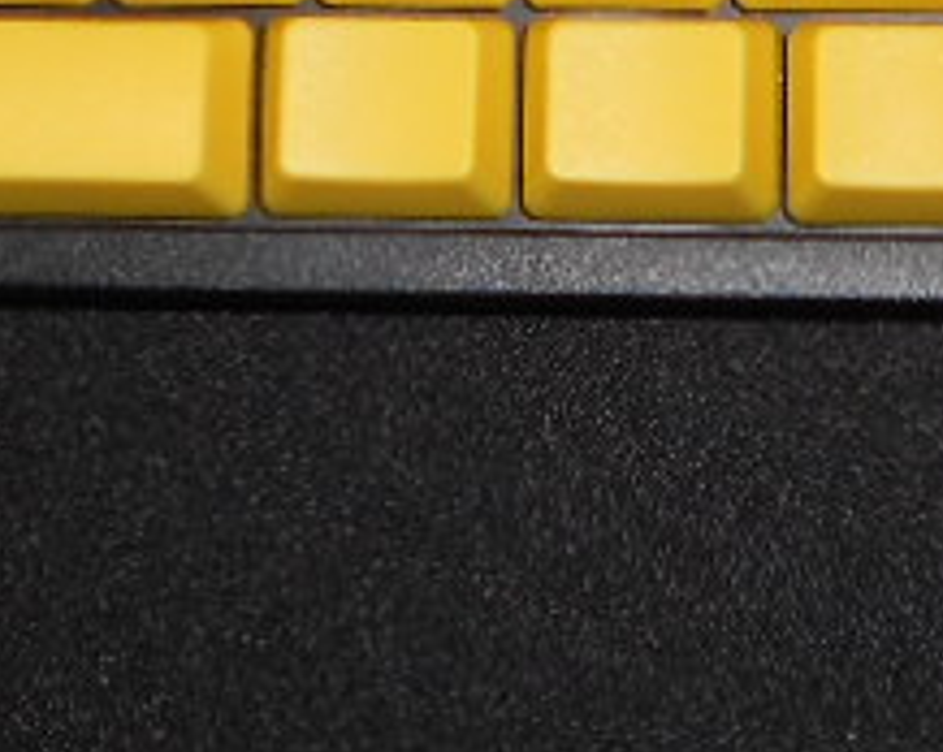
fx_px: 4740
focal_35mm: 170
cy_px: -657
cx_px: 385
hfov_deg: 11.4
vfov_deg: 8.7
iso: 80
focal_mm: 6.7
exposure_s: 1/30
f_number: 3.9
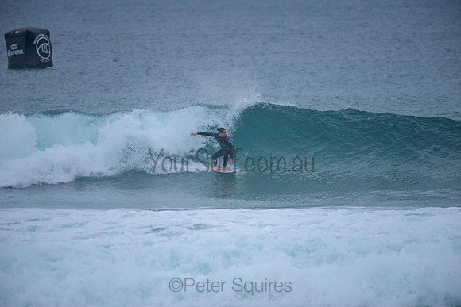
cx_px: 230
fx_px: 6404
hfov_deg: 4.1
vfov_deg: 2.8
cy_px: 154
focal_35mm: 500
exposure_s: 1/2000
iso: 320
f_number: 5.6
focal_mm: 500
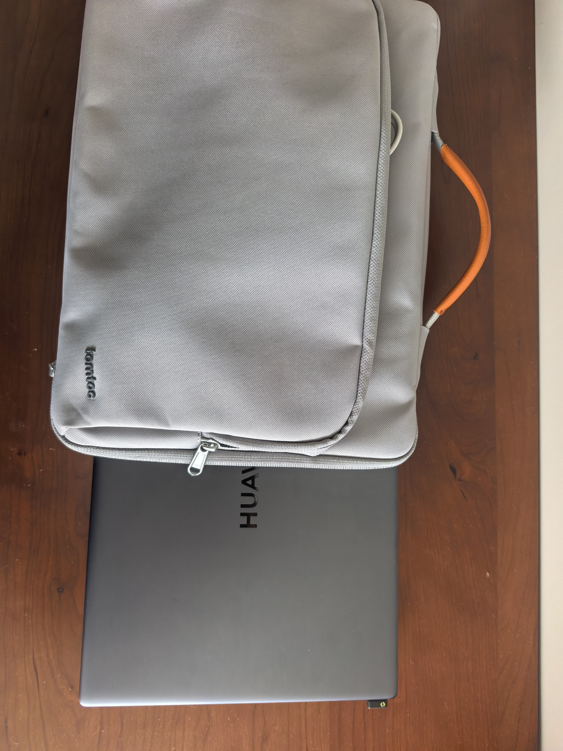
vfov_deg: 71.6
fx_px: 520
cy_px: 376
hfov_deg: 56.8
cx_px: 282
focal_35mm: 24
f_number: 1.4
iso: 2000
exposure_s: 1/587
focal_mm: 6.98
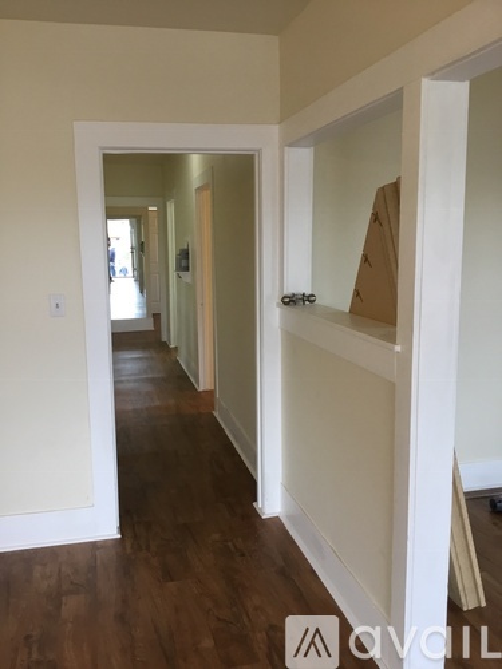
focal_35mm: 31
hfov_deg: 45.4
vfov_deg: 58.4
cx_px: 251
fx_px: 599
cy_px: 334
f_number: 2.4
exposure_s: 1/30
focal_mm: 3.3
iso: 64
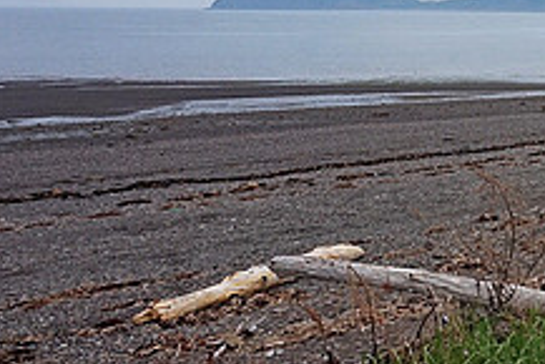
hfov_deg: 26.3
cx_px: 726
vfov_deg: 21.3
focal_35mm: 64
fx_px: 970
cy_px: 152
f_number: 14
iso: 800
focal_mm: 16
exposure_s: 1/500
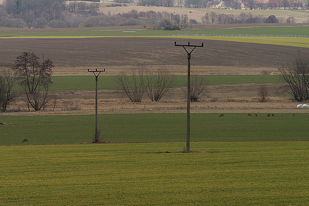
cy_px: 48
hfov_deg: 6.8
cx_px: 43
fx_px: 2599
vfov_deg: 4.5
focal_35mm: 303
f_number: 13
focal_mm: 160
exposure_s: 1/100
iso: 250
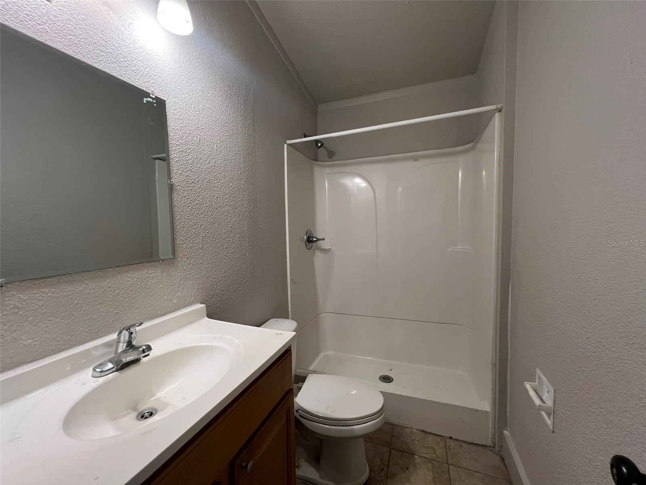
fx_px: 243
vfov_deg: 89.9
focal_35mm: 13
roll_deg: +1.3
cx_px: 323
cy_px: 242
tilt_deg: -4.5
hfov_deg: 106.2
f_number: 1.8
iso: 250
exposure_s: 1/120
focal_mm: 1.57
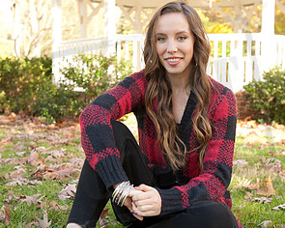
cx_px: 143
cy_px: 127
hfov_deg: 30.0
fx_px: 531
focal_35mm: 63
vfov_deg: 24.2
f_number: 4.5
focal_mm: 44
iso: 125
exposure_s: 1/60
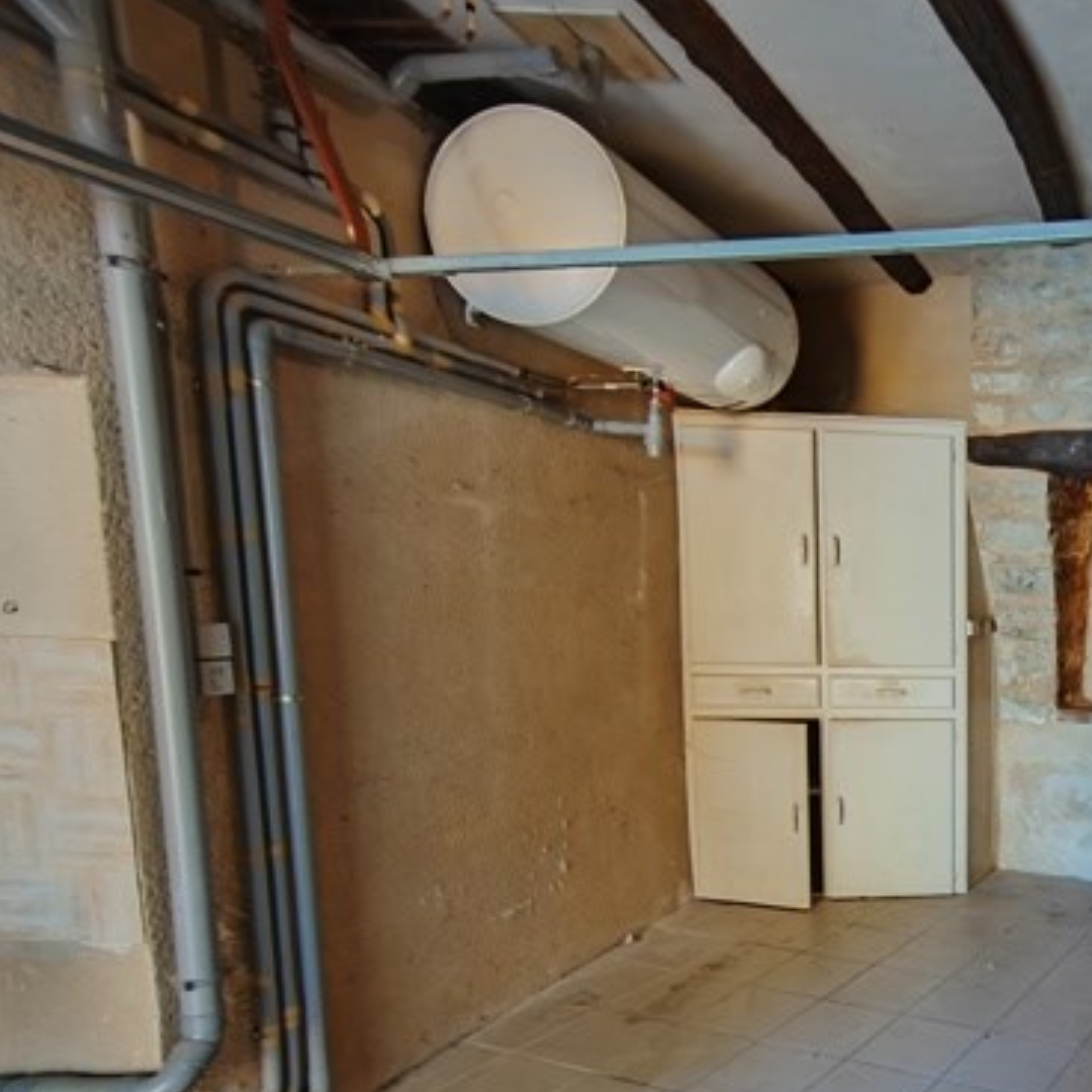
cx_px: 1113
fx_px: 892
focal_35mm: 25
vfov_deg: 61.6
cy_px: 718
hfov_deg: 49.9
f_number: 2.2
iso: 640
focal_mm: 2.16
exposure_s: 1/33
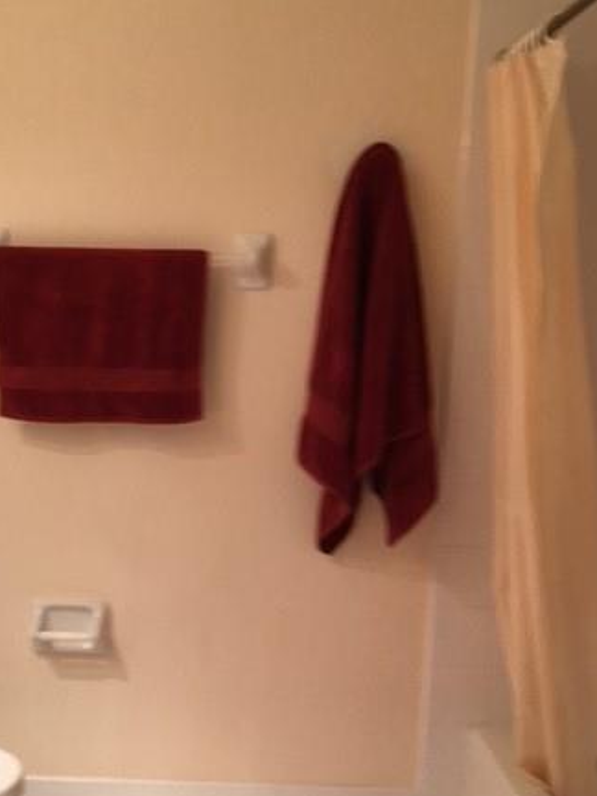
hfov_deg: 33.1
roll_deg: -2.1
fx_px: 989
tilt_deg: -9.7
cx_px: 171
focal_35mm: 43
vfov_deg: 43.7
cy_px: 470
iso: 50
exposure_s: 1/17
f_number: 2.2
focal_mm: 4.15
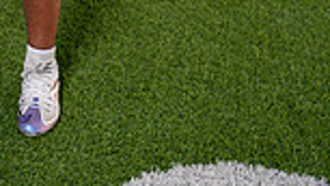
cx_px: 15
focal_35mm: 108
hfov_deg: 19.3
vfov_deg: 10.0
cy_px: -242
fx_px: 945
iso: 400
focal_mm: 35
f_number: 4
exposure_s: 1/250
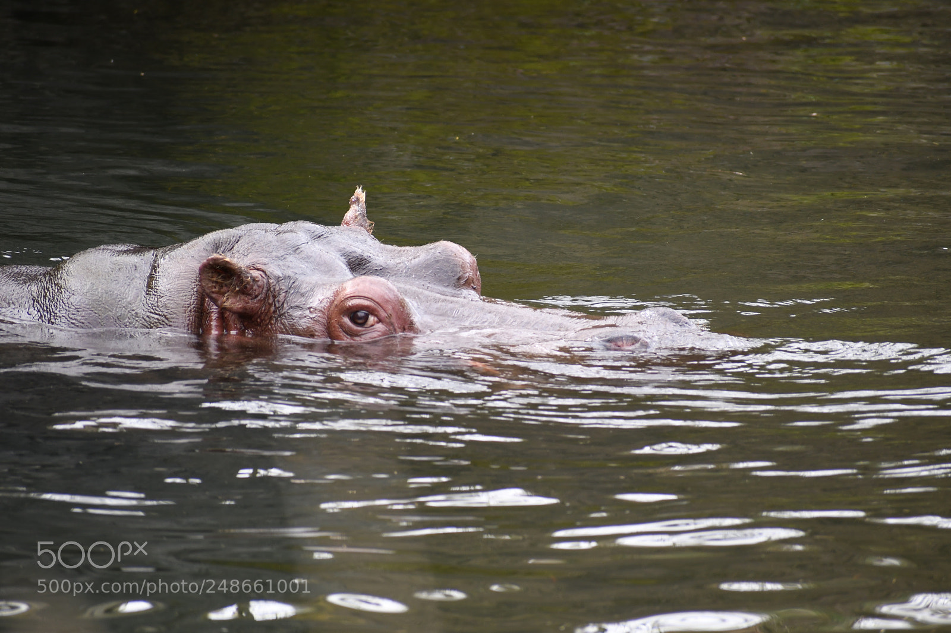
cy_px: 316
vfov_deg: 3.1
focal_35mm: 450
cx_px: 476
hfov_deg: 4.6
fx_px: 11884
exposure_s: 1/200
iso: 400
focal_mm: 300
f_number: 6.3
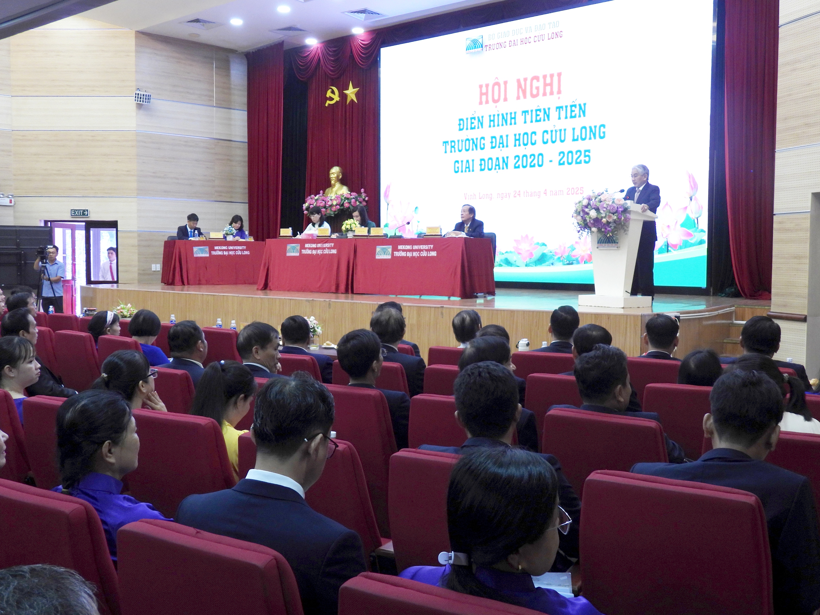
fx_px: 829
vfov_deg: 40.7
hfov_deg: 52.6
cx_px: 410
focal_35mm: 35
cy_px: 308
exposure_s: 1/30
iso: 160
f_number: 3.2
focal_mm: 6.2
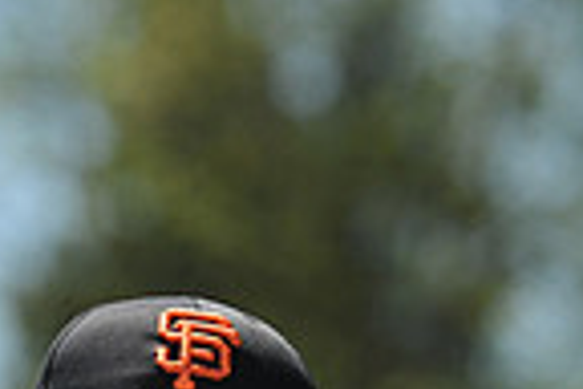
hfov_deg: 4.3
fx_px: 7821
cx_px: 89
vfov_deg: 2.8
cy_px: 742
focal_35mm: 483
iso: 200
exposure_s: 1/2000
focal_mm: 120
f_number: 4
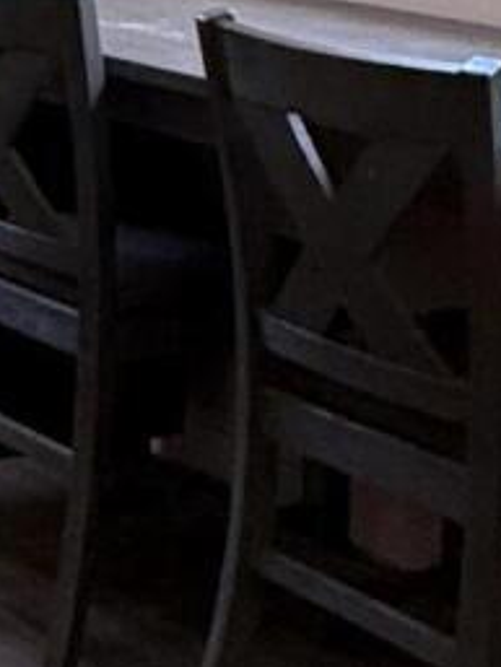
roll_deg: -0.9
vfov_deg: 17.6
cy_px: -3
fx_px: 2102
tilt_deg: -7.6
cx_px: -737
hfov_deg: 11.2
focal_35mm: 109
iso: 250
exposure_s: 1/120
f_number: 2.2
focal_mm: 2.22
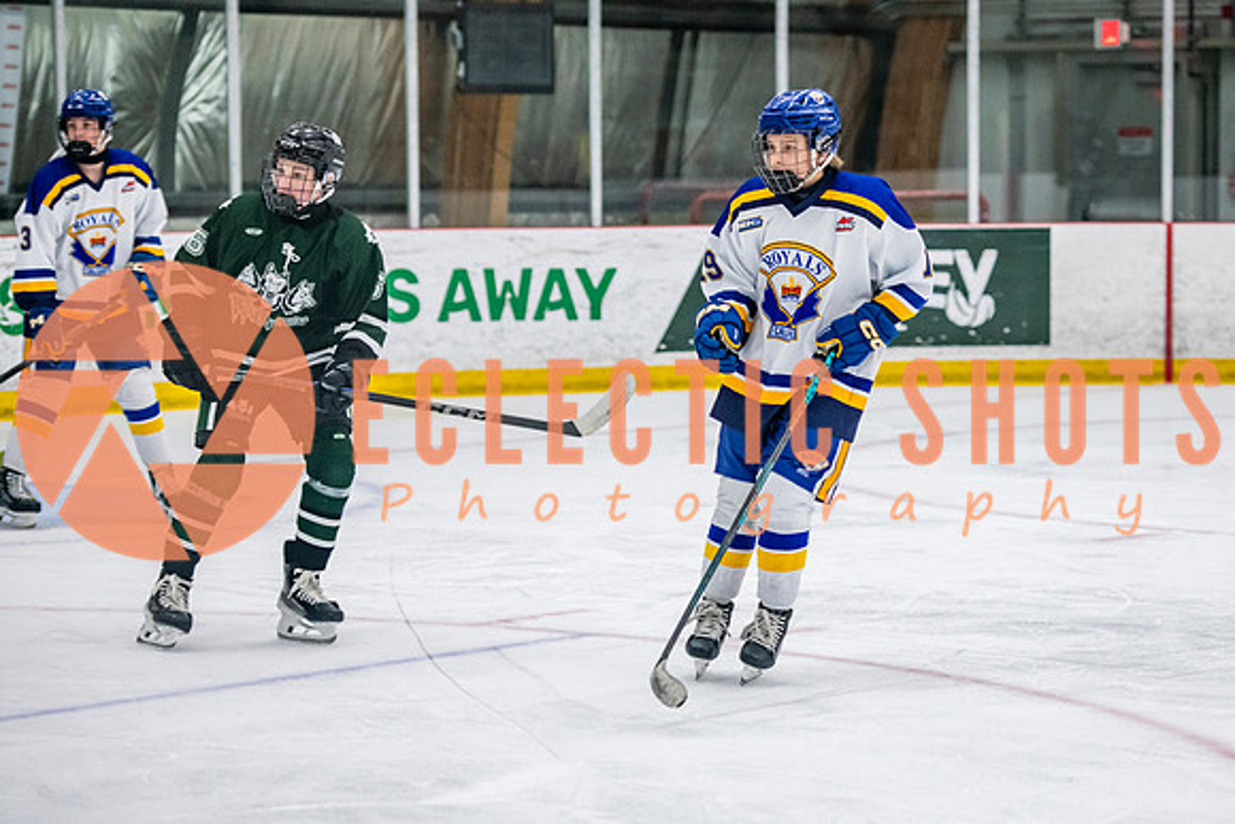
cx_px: 764
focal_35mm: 132
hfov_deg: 15.5
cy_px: 445
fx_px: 4530
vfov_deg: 10.4
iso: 2000
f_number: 3.2
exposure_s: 1/640
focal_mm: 105
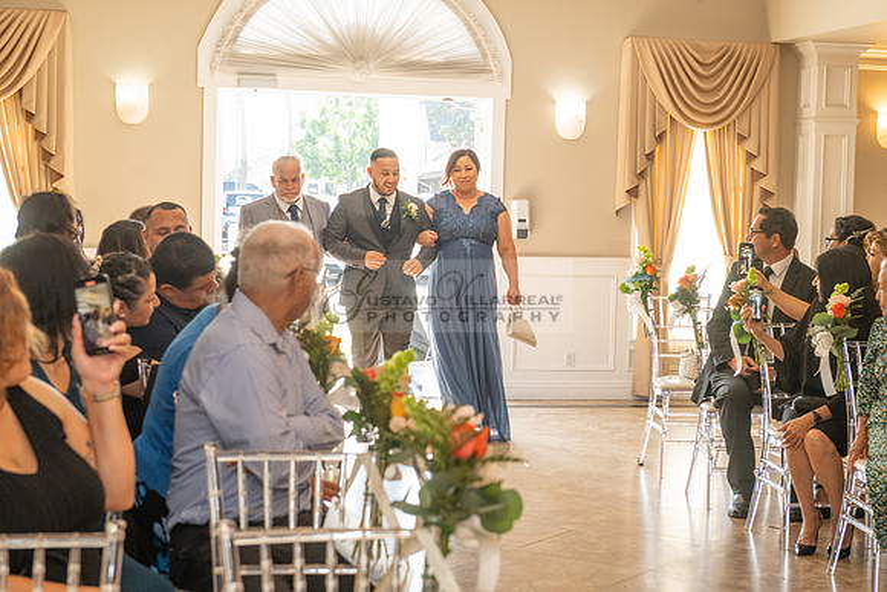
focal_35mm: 70
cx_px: 444
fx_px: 1725
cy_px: 296
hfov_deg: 28.8
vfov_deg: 19.5
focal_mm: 70
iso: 1250
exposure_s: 1/200
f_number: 6.3
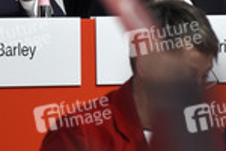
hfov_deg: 1.4
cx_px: 182
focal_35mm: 1499
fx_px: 9410
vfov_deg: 0.9
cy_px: -74
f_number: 5.6
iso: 2500
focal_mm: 500
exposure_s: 1/250
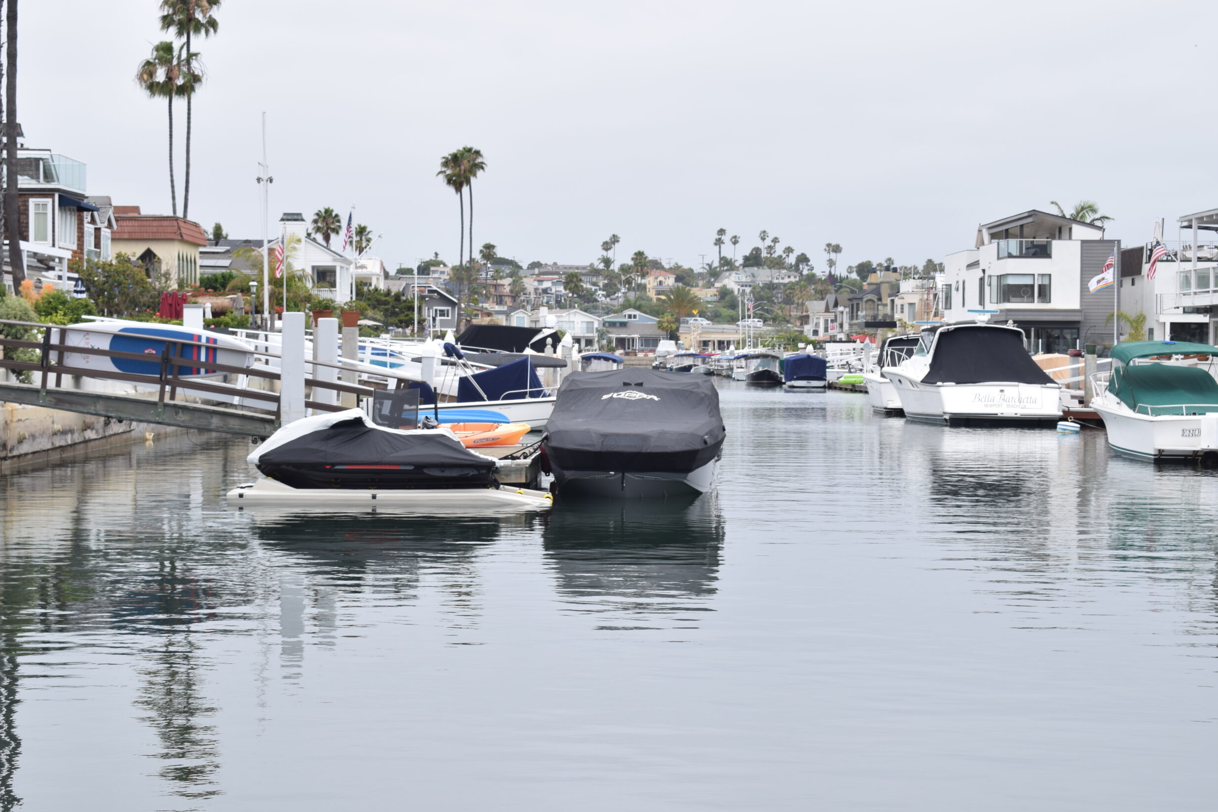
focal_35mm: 75
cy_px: 405
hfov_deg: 27.0
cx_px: 598
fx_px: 2537
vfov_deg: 18.2
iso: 125
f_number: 9
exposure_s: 1/160
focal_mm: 48
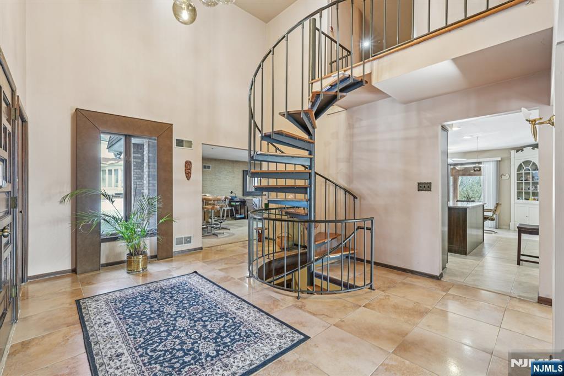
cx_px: 282
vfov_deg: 73.7
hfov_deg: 96.8
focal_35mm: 16
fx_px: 251
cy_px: 188
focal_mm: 16
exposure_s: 1/4
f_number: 8
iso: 400
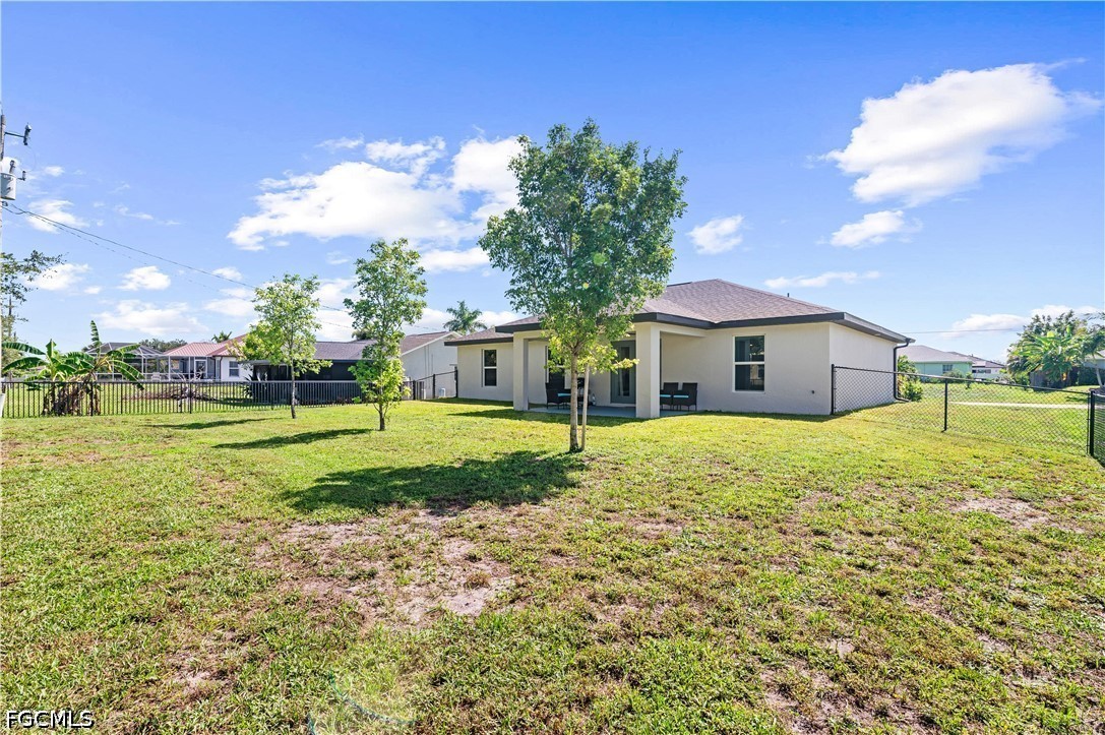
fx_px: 491
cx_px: 552
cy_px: 368
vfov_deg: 73.7
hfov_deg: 96.8
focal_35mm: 16
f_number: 10
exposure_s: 1/100
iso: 320
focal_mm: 16
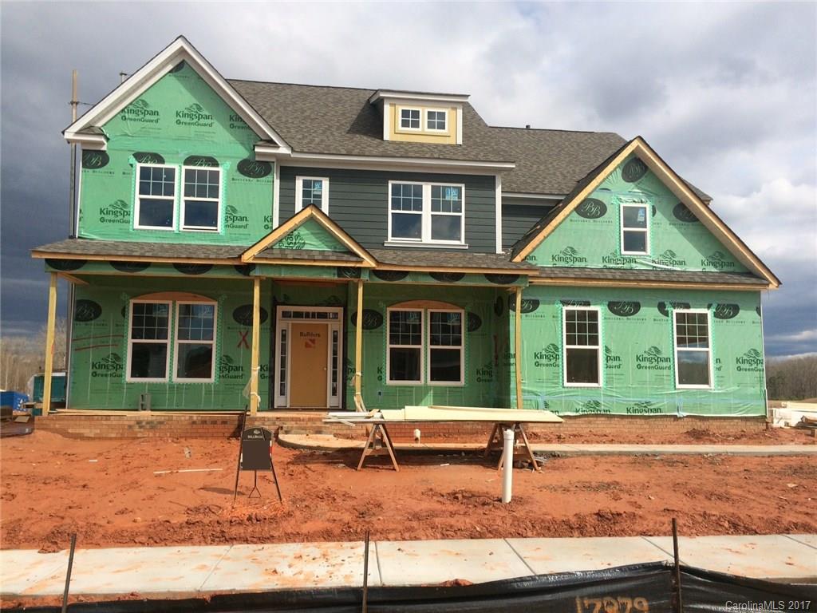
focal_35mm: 29
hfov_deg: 61.7
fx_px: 684
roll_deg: +1.0
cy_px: 306
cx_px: 408
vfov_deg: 48.2
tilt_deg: +5.6
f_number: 2.2
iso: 32
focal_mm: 4.15
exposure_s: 1/3165
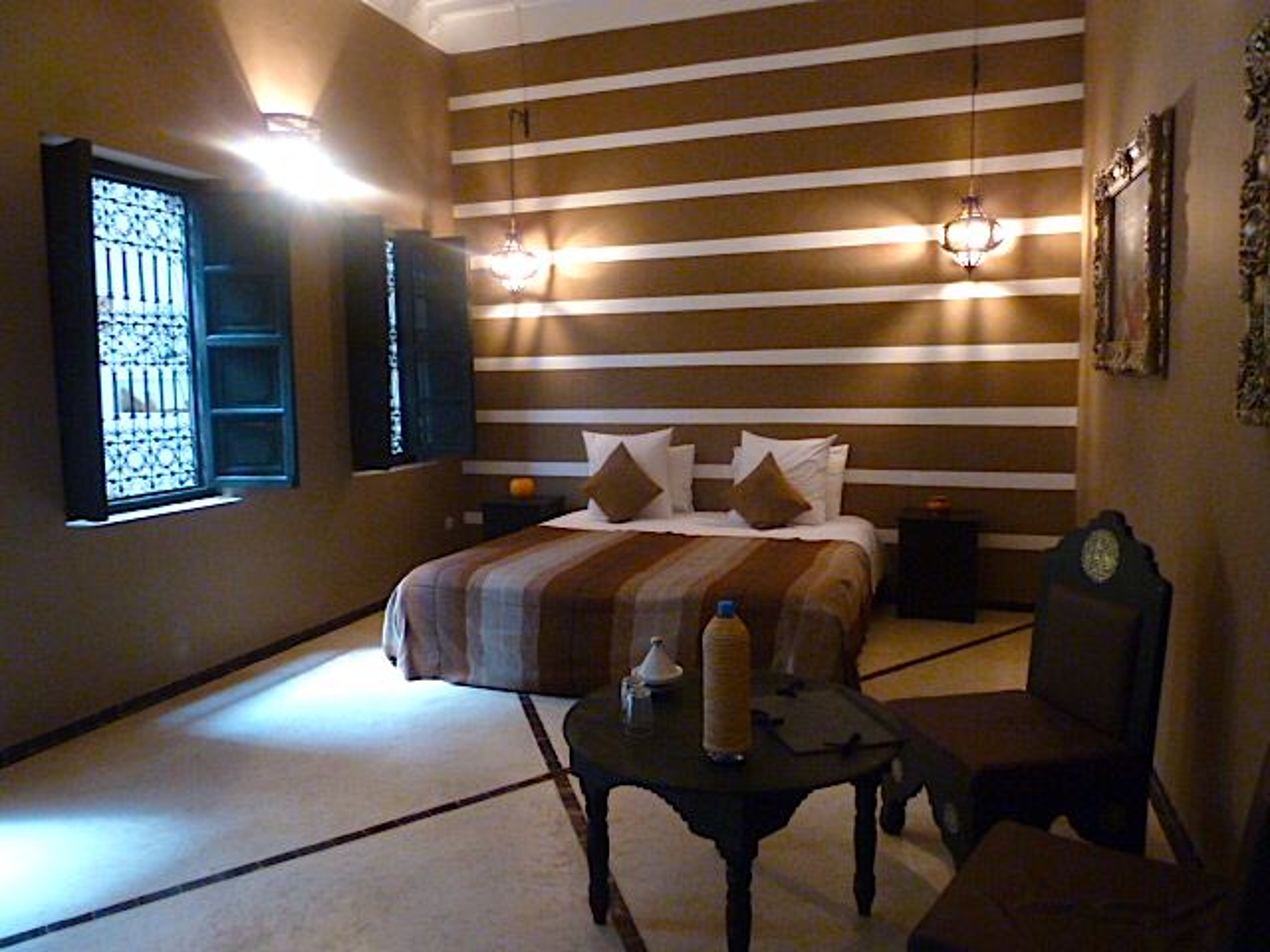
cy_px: 476
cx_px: 635
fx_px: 917
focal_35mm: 25
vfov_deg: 54.9
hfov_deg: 69.4
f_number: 3.3
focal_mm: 4.1
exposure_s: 1/4
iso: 400
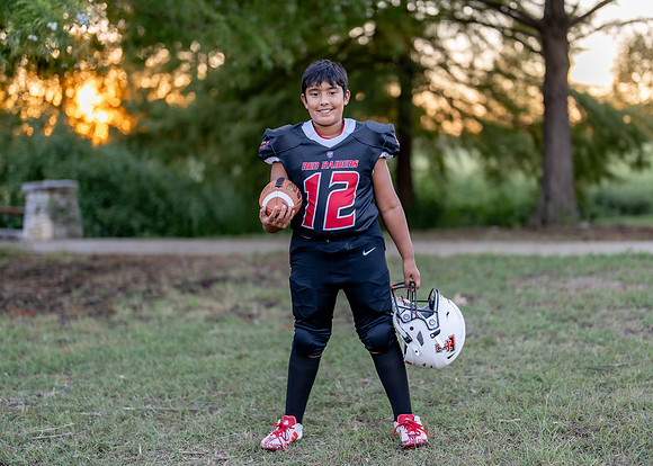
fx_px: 1177
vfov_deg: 22.4
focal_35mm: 64
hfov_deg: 31.0
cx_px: 361
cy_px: 229
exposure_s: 1/250
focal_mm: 50
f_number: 1.2
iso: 100
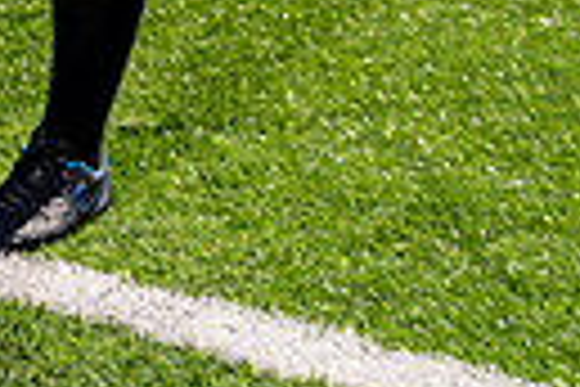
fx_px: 2481
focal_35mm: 154
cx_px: -22
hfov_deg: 13.1
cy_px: -562
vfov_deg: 8.2
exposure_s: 1/1000
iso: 100
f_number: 4.5
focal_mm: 44
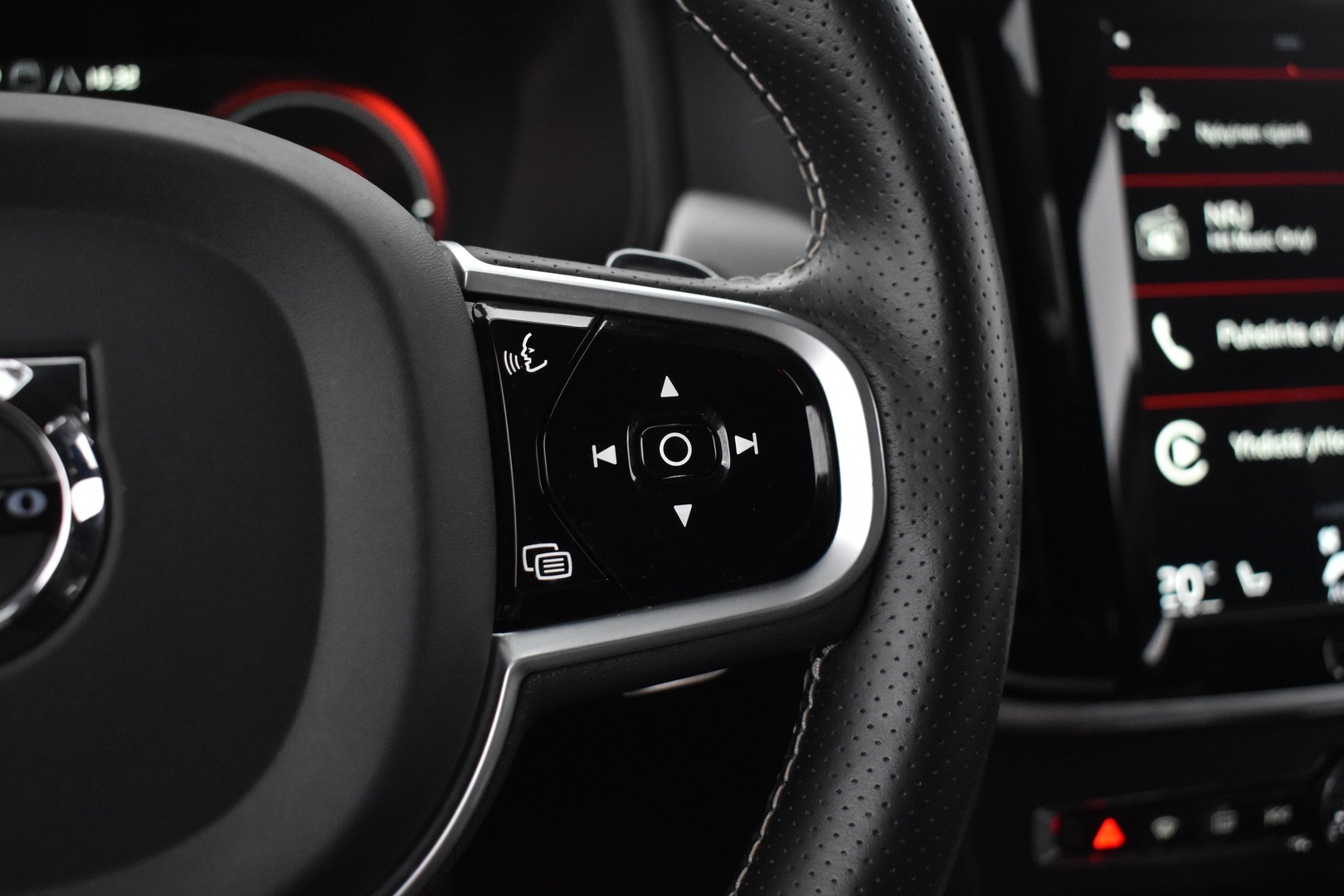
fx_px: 1512
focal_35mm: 40
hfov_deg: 47.9
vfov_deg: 33.0
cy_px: 448
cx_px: 672
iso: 3200
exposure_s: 1/30
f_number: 4
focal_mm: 27
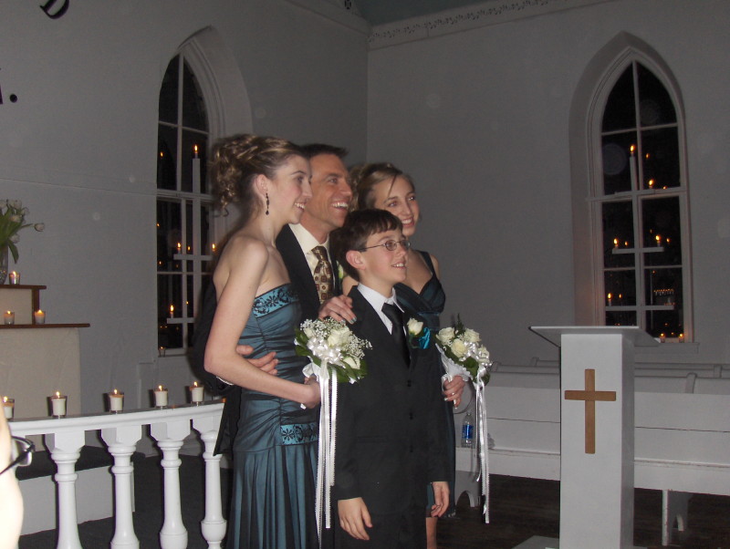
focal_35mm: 41
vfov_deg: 35.2
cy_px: 274
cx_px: 365
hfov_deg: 45.7
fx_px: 866
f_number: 3.5
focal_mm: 6.5
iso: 100
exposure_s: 1/60
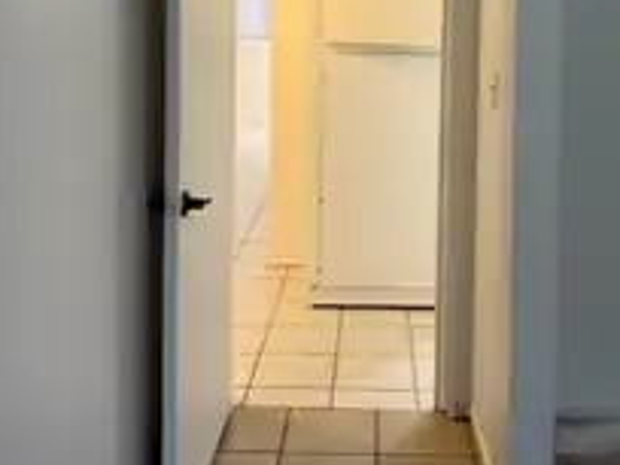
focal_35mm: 47
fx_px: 842
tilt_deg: +0.4
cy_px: 30
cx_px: 410
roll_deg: -1.8
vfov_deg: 29.4
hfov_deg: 40.0
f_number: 1.78
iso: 160
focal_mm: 6.76
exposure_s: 1/60
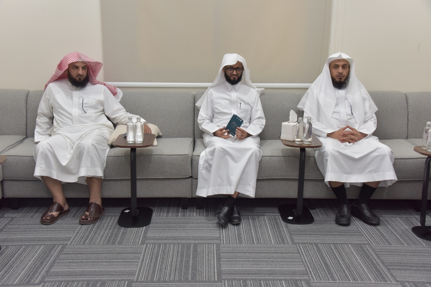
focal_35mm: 44
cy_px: 144
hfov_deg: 44.5
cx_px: 216
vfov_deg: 30.5
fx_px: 527
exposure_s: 1/60
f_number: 7.1
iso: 1100
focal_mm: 44
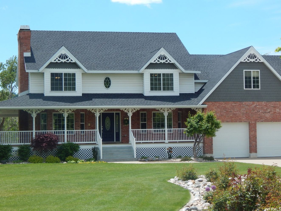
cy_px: 106
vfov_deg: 17.4
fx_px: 690
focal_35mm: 85
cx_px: 140
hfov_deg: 23.0
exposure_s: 1/800
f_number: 4.3
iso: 125
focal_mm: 15.3
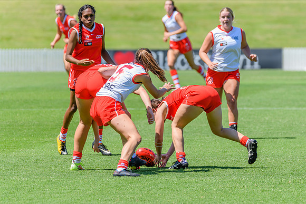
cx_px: 178
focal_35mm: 411
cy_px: 118
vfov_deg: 3.3
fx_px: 3492
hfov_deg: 5.0
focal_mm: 350
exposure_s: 1/2000
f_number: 8
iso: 800
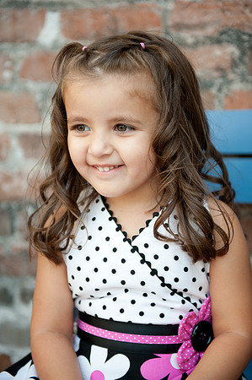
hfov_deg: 19.4
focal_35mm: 70
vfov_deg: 28.9
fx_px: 737
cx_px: 126
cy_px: 190
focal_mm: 70
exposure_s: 1/250
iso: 200
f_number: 2.8
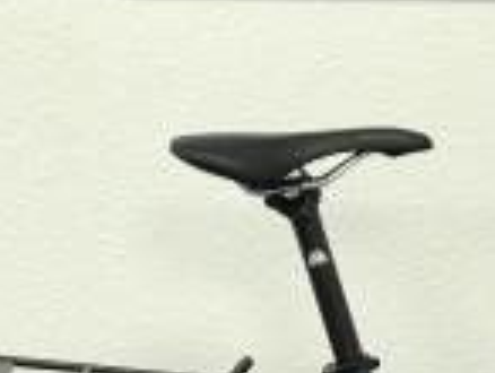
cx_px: 532
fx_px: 2678
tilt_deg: -18.4
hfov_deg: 10.4
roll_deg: -1.7
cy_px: 570
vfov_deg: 7.8
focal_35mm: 187
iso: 80
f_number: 2.8
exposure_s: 1/50
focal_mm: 6.6
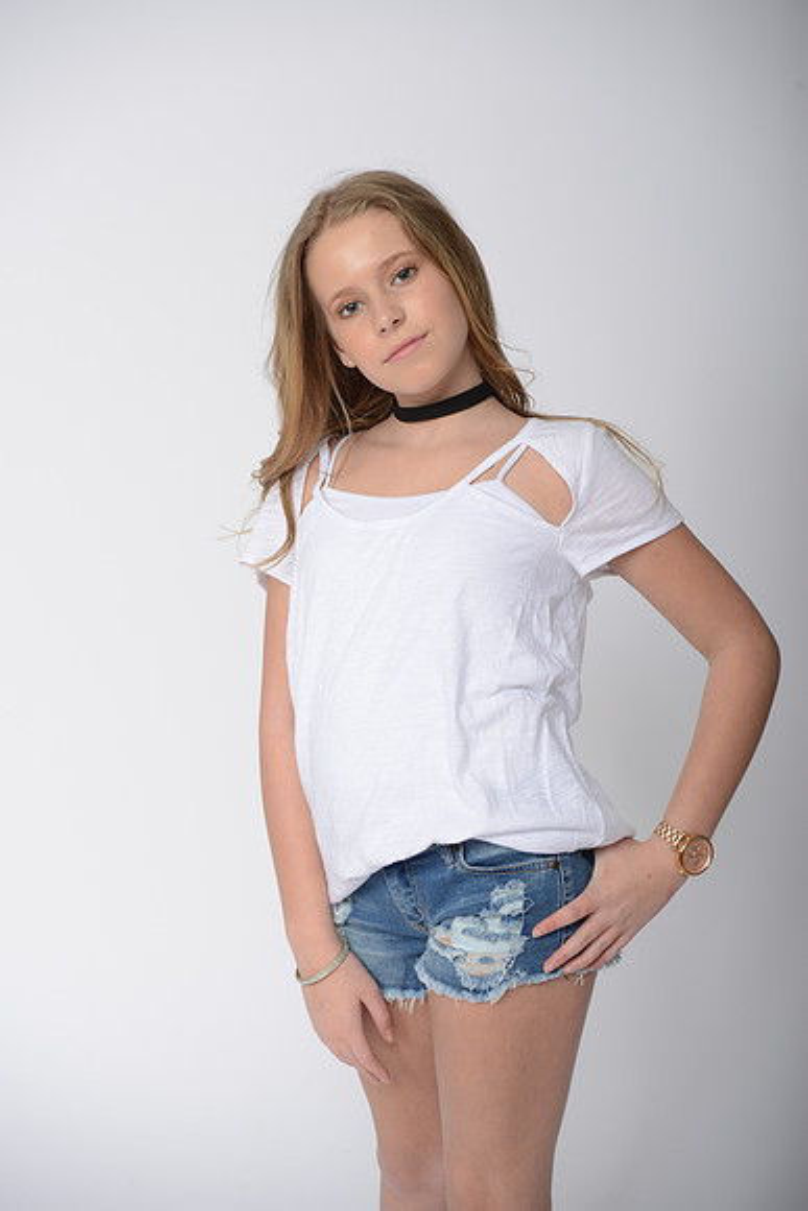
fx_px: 1850
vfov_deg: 36.2
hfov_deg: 24.6
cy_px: 606
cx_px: 404
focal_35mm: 55
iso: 125
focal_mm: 55
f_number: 8
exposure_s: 1/250
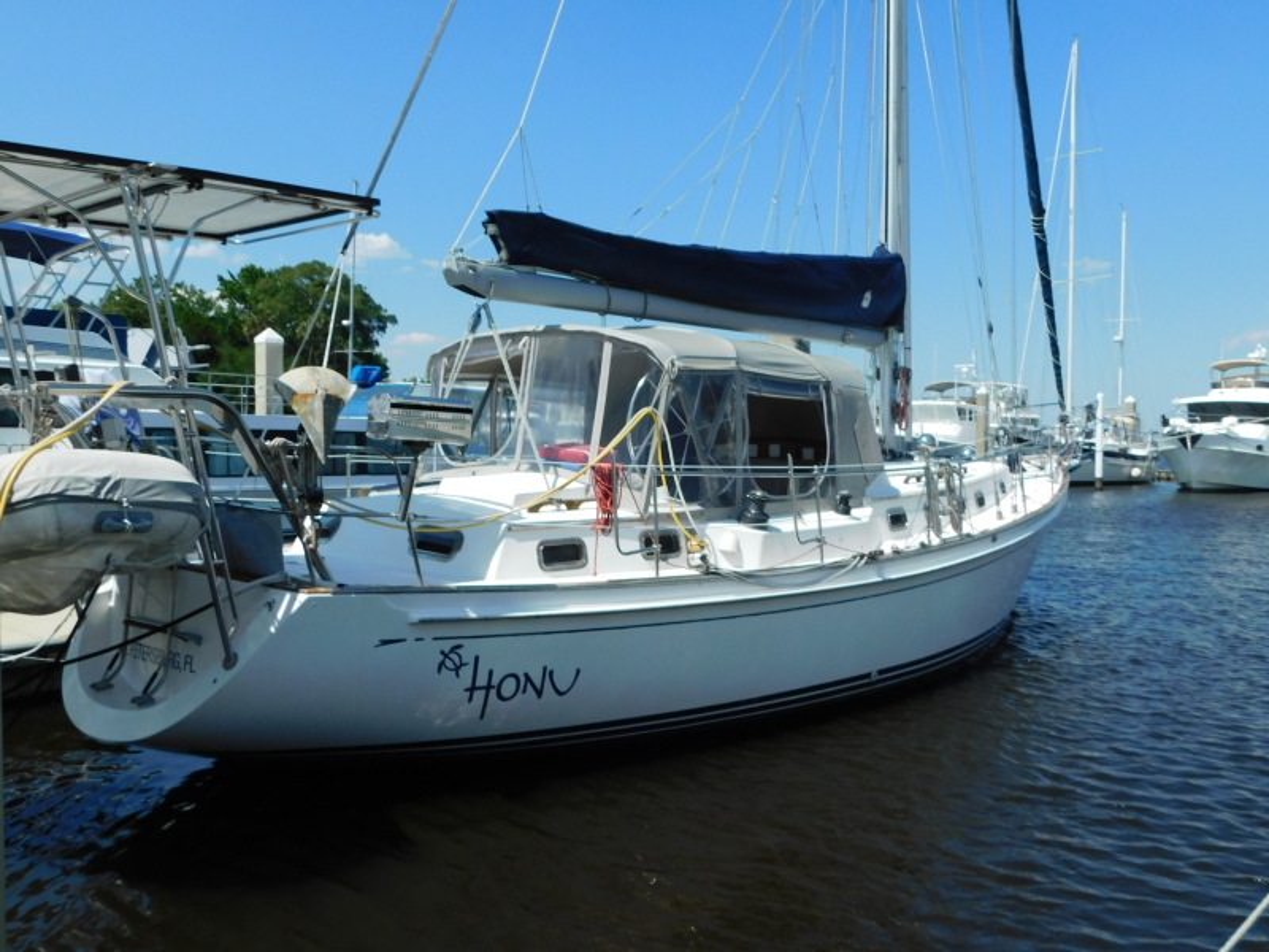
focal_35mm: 30
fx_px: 1100
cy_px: 476
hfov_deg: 60.0
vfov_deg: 46.8
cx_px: 634
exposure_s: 1/500
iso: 125
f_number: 6.4
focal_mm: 5.3
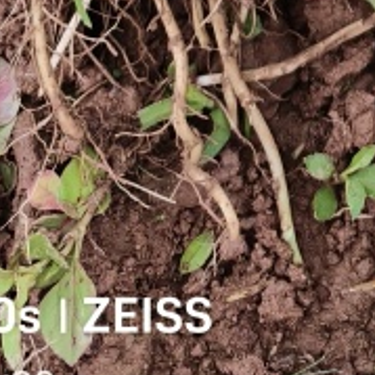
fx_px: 1483
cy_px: -659
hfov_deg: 13.7
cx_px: 541
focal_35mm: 121
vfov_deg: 10.9
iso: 72
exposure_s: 1/164
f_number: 1.57
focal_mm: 5.6
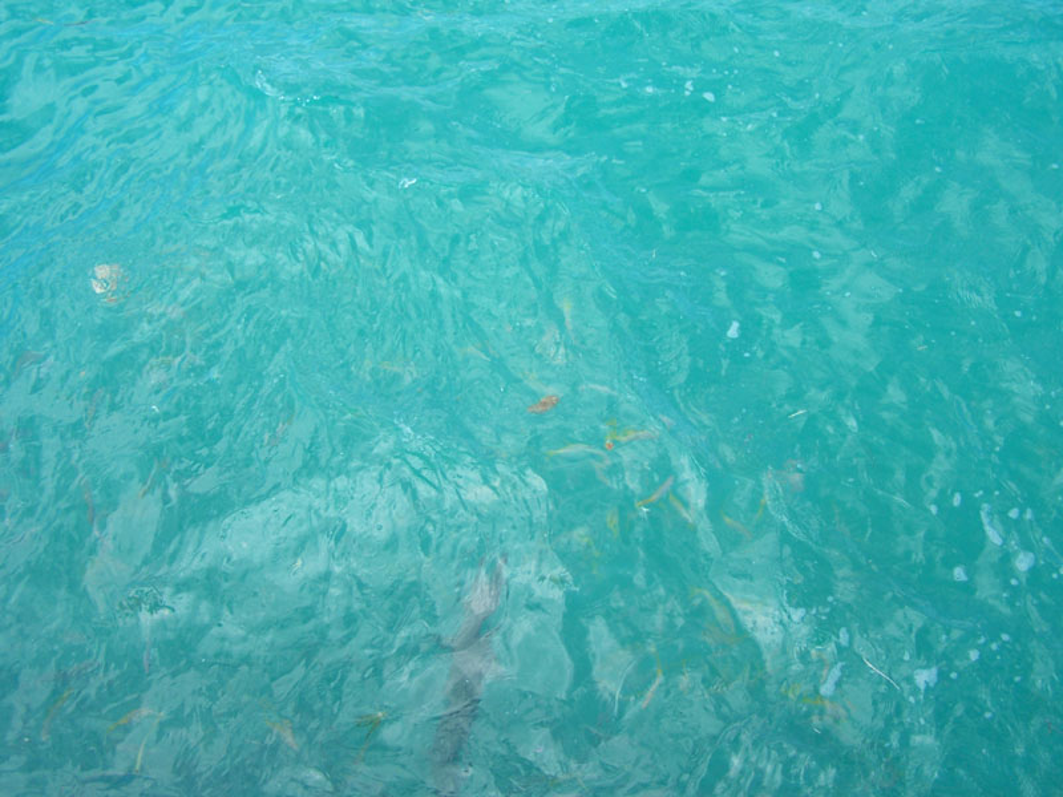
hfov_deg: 49.0
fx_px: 1167
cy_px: 398
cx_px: 532
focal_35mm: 38
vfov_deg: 37.7
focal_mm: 6.3
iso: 80
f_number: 2.8
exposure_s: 1/350
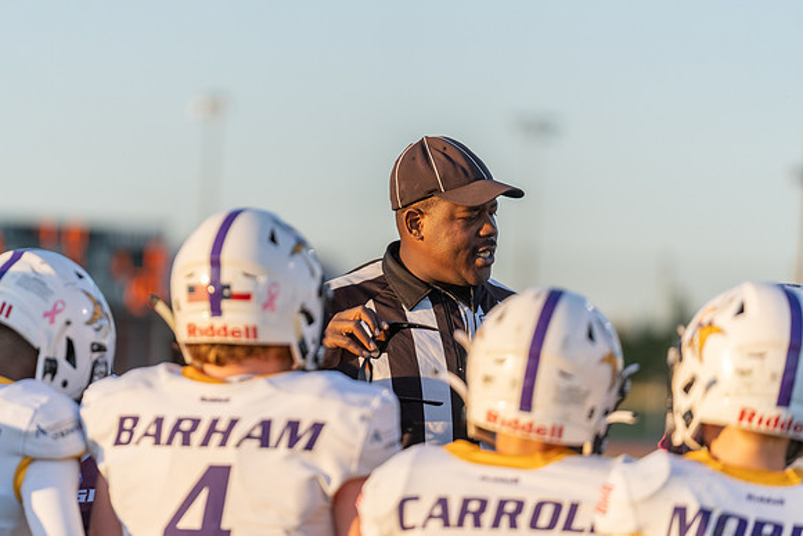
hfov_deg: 10.3
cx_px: 402
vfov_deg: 6.9
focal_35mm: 200
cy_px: 268
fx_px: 4462
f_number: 2.8
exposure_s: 1/2000
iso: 400
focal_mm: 200
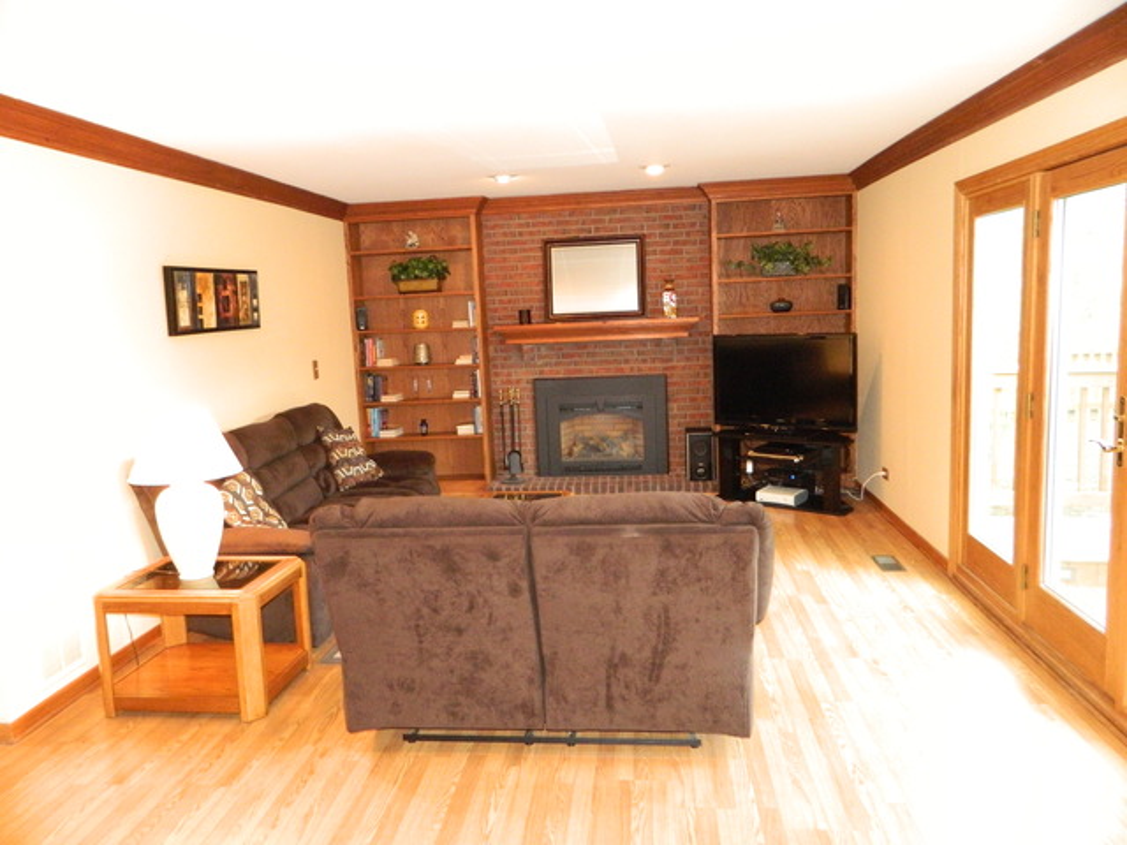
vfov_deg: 54.9
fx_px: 814
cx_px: 564
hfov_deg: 69.4
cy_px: 422
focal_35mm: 25
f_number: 3.1
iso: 560
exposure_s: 1/30
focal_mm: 4.5
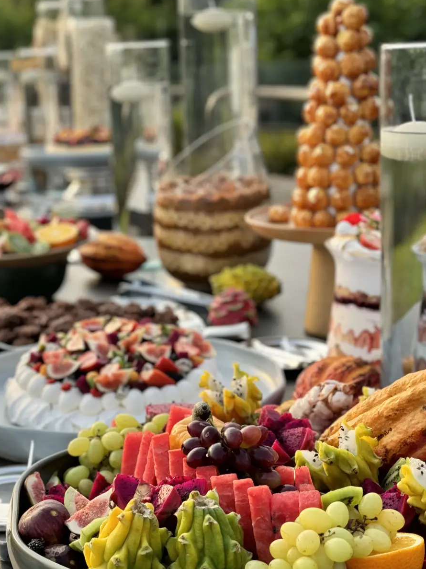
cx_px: 179
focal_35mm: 69
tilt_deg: -12.0
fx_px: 1132
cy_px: 295
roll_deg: +1.3
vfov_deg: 28.2
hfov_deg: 21.3
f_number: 1.78
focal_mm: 6.76
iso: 64
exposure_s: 1/1094
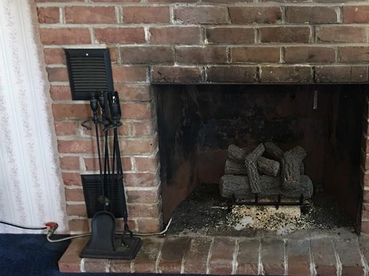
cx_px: 252
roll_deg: +0.0
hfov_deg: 42.3
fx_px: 469
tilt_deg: -16.2
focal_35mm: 44
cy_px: 112
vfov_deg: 32.8
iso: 100
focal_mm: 4.15
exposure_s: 1/15
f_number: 2.2
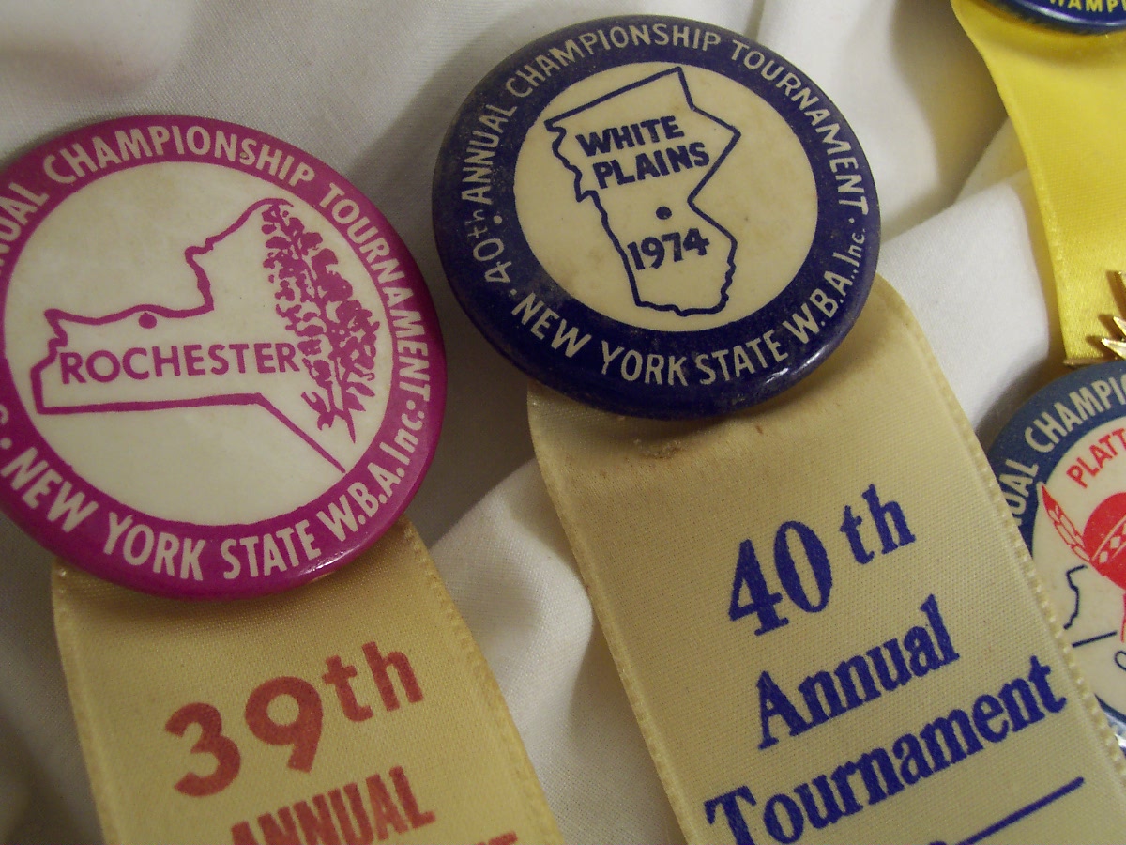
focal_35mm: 37
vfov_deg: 38.7
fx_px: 1204
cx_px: 563
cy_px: 422
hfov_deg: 50.1
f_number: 2.8
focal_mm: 5.6
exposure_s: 1/180
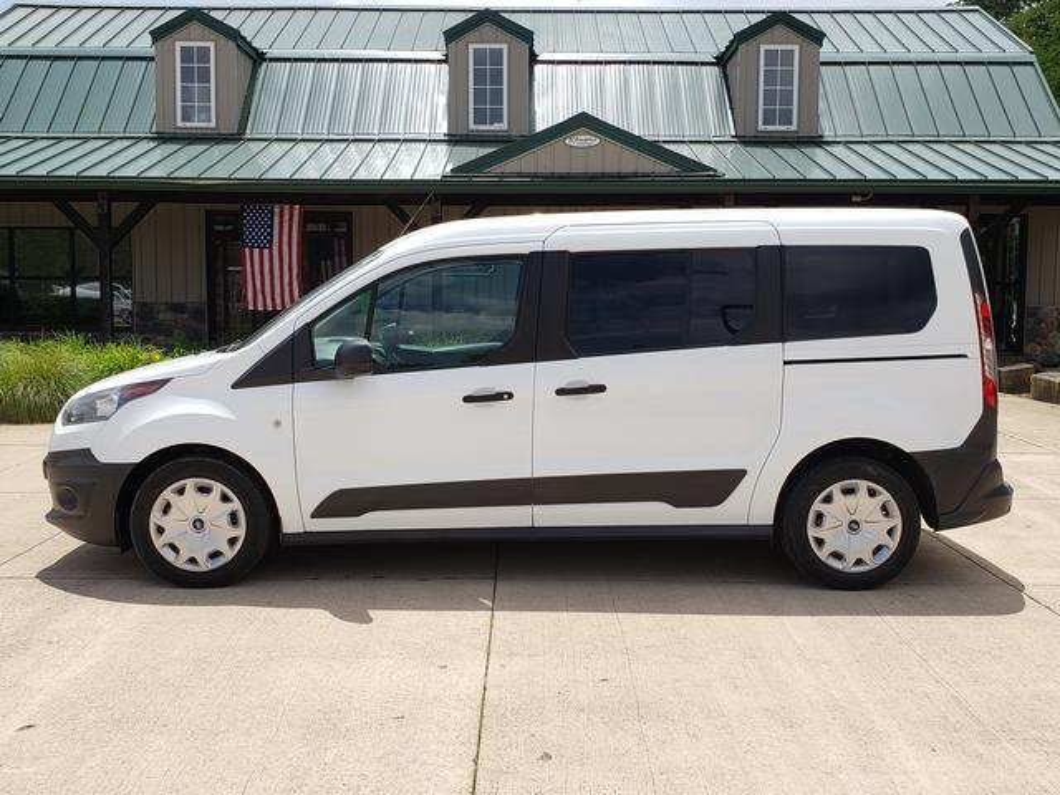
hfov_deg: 67.3
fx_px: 796
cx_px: 530
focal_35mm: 26
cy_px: 398
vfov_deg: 53.1
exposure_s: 1/1698
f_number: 2.4
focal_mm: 4.3
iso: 50
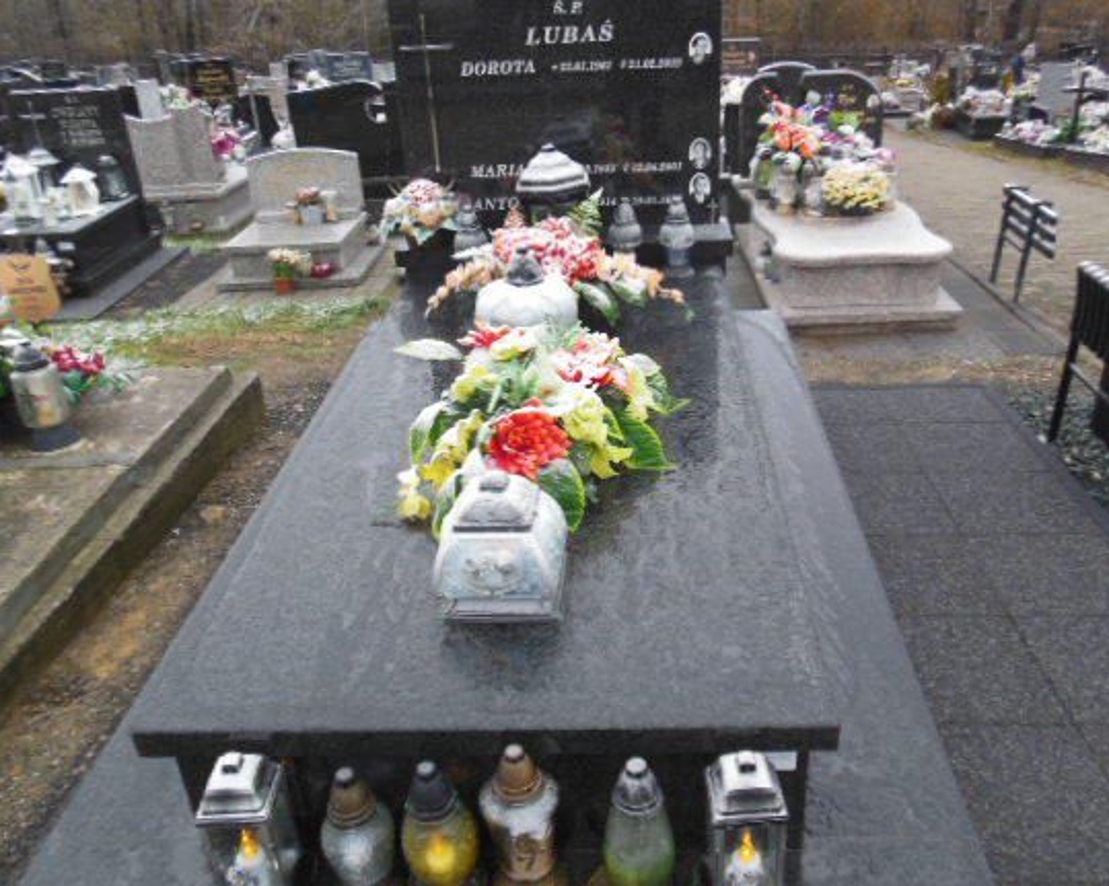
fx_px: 952
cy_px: 428
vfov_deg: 50.0
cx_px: 591
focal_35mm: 29
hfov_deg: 60.4
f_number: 3.2
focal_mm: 4.5
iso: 125
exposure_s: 1/50
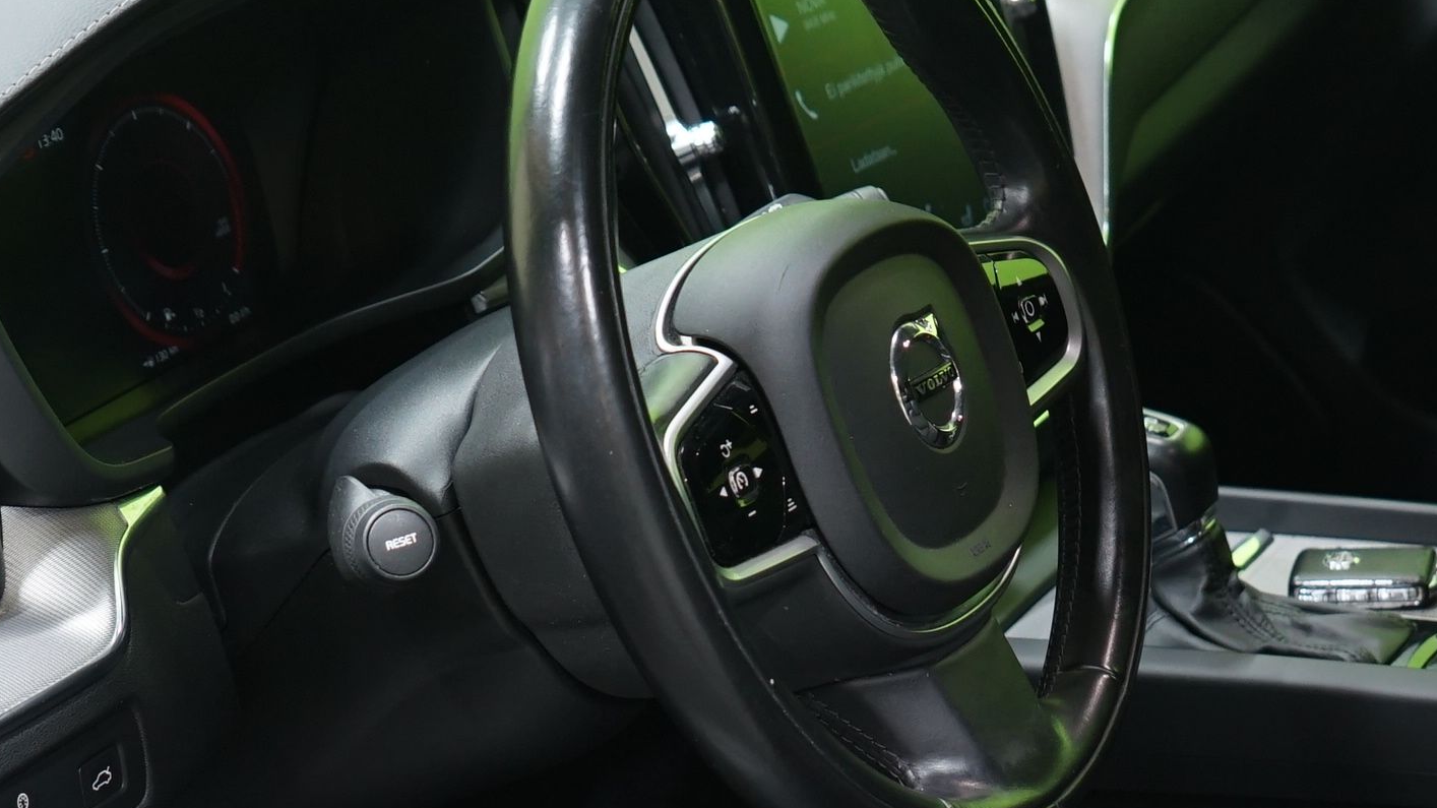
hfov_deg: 20.3
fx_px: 4000
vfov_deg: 11.4
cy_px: 856
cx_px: 1001
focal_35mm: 105
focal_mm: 36
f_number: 4.5
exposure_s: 1/25
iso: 800
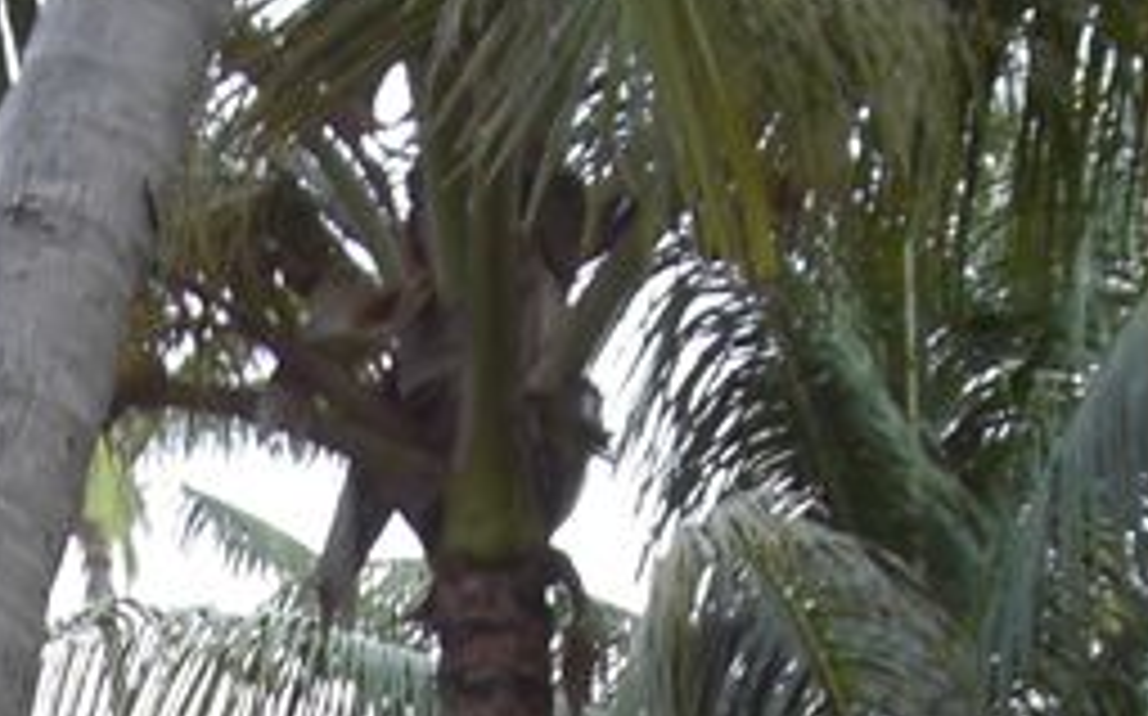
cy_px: 1626
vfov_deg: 7.6
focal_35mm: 162
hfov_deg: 12.8
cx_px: 41
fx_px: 5065
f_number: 2.7
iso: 64
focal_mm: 6.2
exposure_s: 1/160
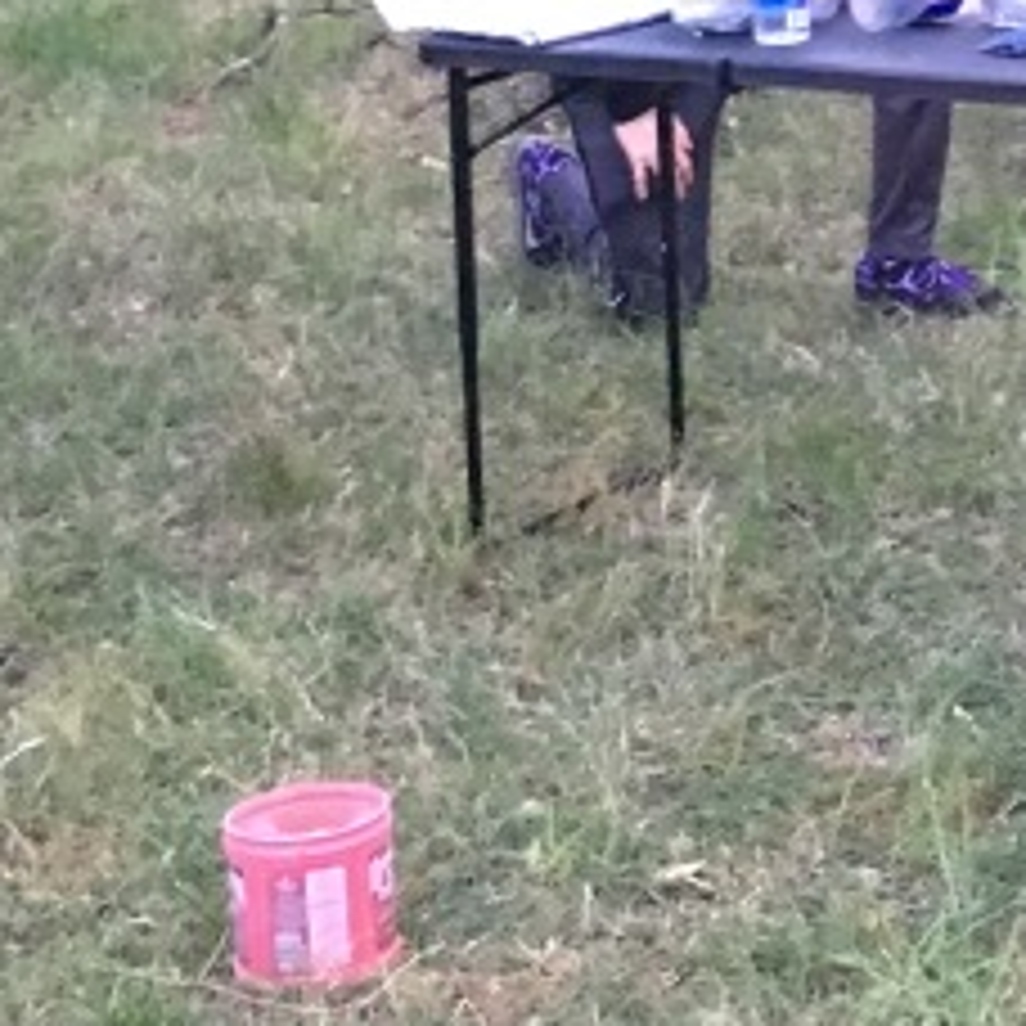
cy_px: -126
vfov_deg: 14.8
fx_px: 3856
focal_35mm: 115
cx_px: 1098
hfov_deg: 14.8
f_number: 2.2
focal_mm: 4.15
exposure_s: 1/15
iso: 250
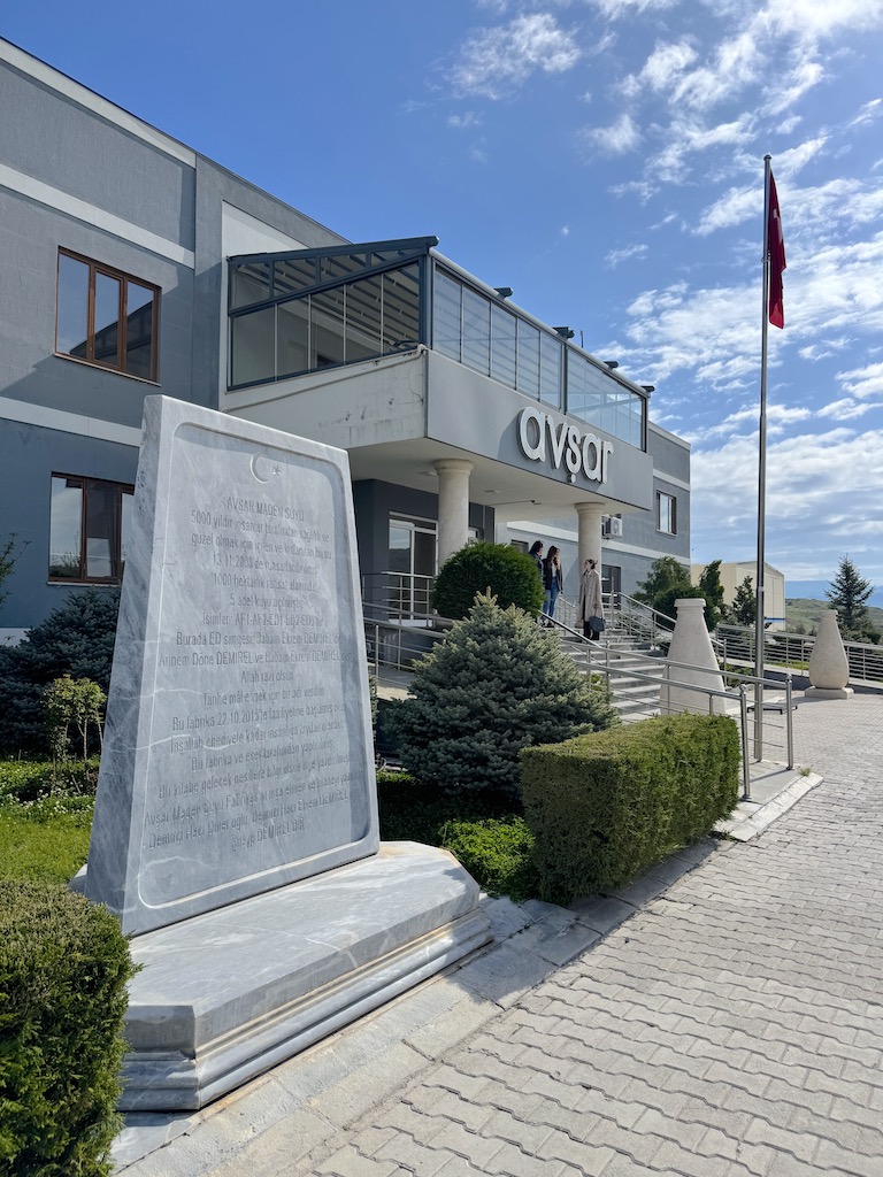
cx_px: 442
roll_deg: -1.6
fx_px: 816
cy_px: 588
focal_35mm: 24
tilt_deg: +3.1
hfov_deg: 56.8
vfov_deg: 71.6
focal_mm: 6.76
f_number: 1.78
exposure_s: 1/7937
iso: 80
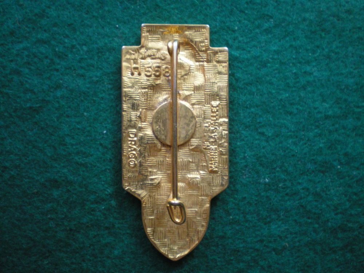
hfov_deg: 49.0
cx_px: 182
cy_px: 136
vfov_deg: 37.7
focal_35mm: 38
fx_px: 400
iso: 400
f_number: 3.1
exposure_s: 1/25
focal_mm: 6.3
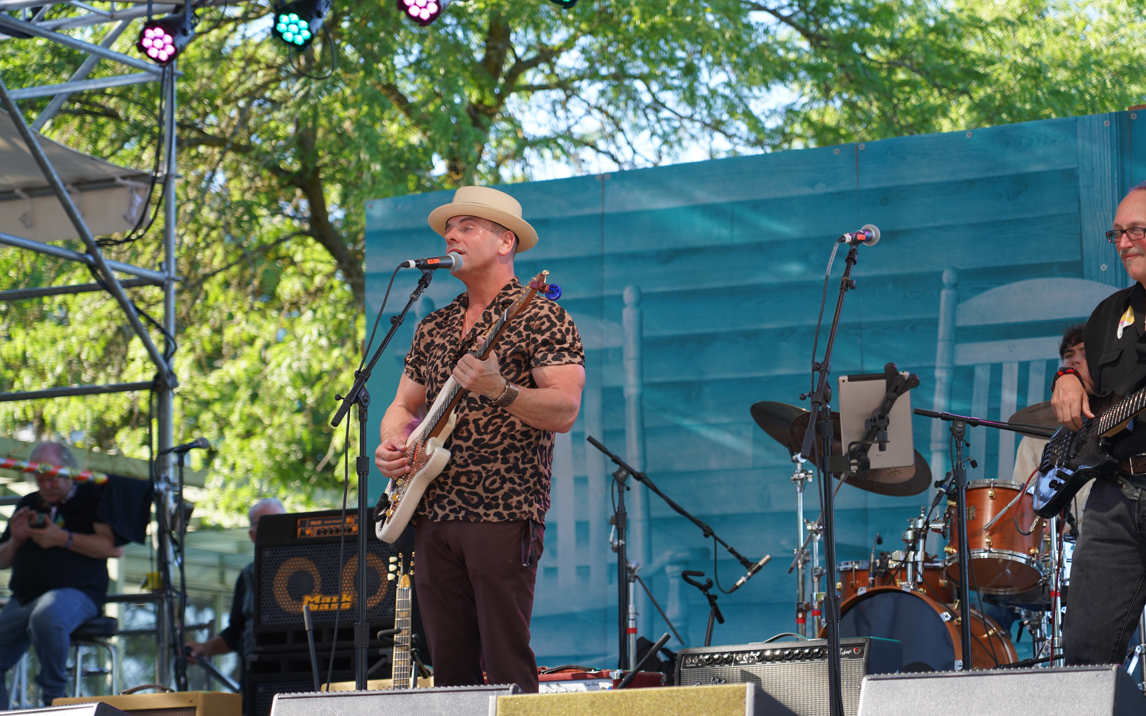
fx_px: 3373
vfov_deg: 12.1
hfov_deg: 19.3
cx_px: 568
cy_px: 378
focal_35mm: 108
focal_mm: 105
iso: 160
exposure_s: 1/160
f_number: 4
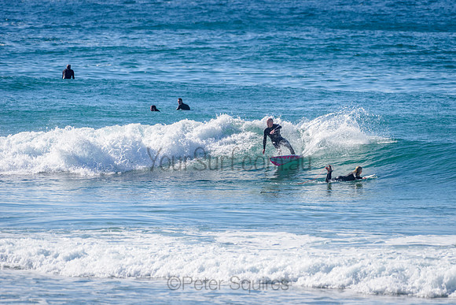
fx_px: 7769
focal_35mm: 613
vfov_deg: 2.2
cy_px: 132
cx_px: 280
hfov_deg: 3.4
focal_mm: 500
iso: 125
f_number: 5.6
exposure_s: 1/2000
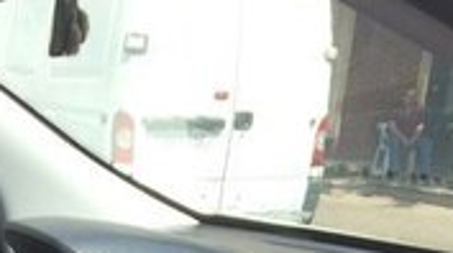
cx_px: -28
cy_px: 612
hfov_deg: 17.6
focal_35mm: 118
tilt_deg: -21.0
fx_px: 1415
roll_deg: -4.8
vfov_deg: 9.2
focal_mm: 4.15
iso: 32
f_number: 2.2
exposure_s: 1/451
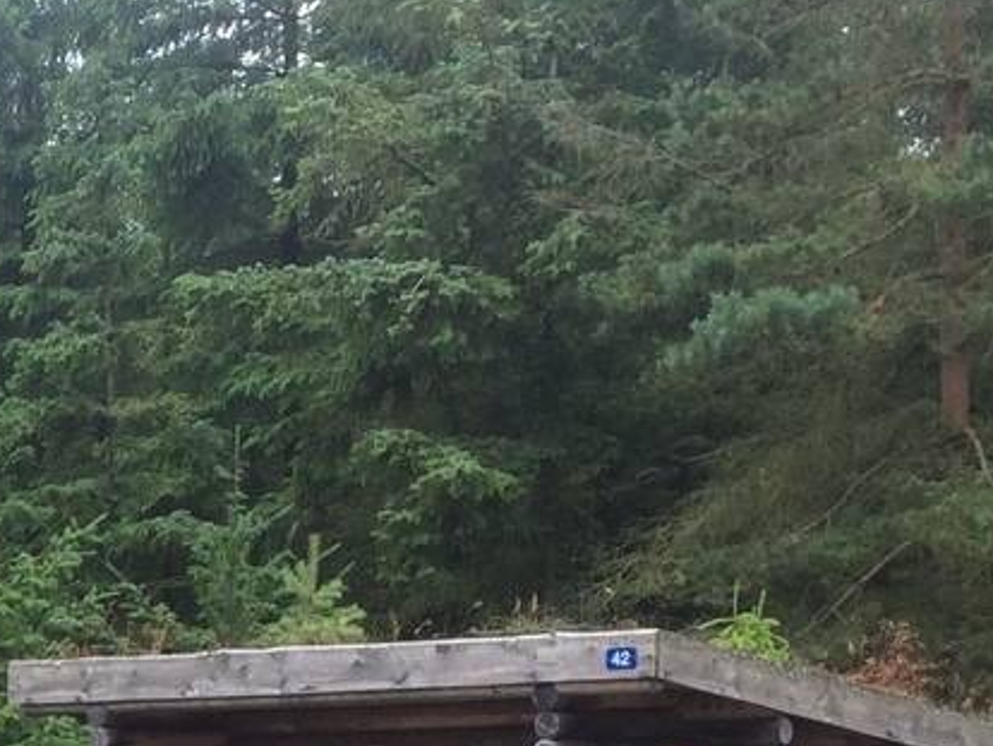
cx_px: -535
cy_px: 1063
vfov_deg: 12.7
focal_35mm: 112
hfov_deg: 16.0
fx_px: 3215
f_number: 2.2
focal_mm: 4.15
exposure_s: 1/249
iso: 32
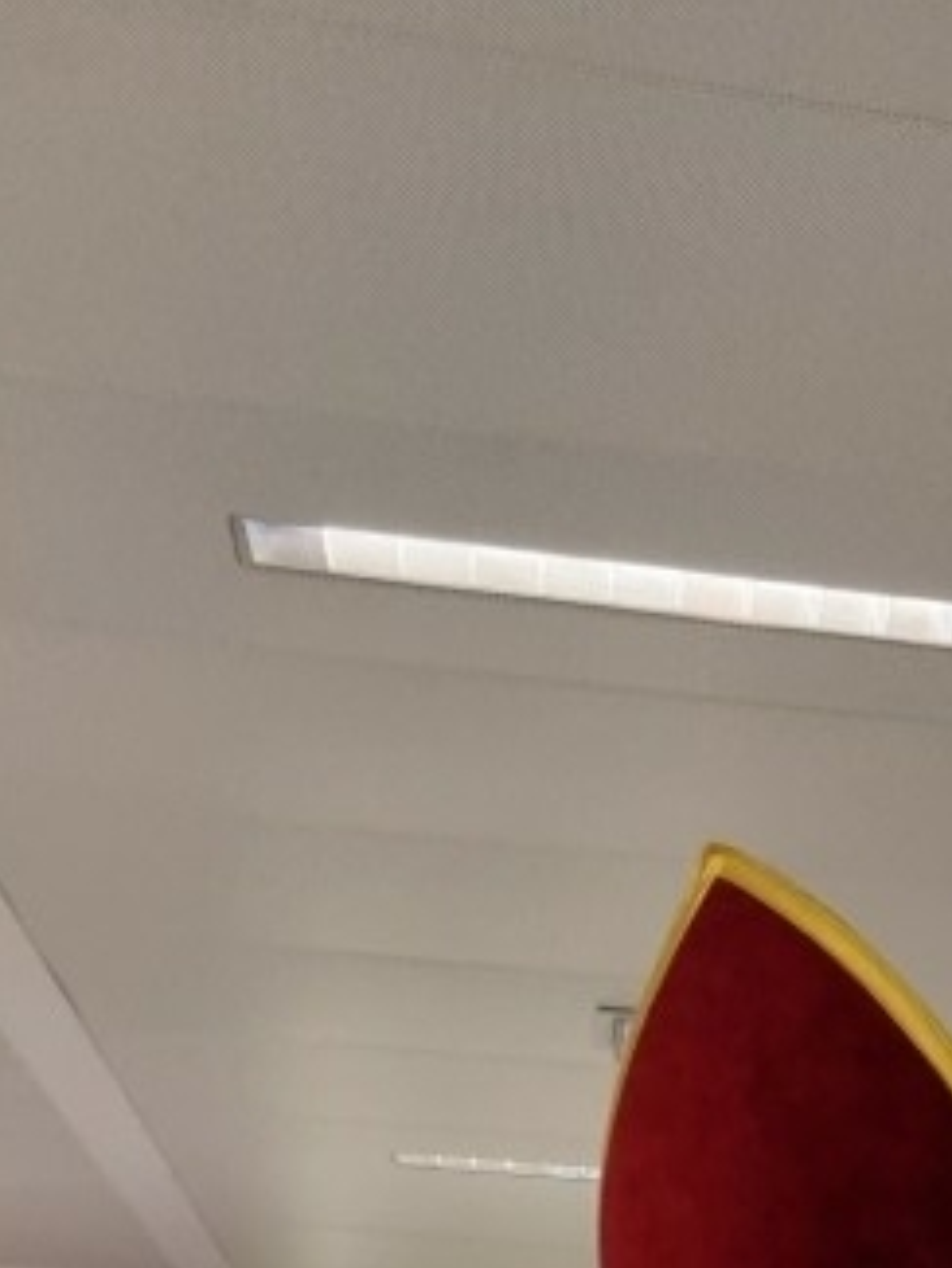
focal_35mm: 82
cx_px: 1327
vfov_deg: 20.2
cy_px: 1955
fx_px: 3005
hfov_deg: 16.7
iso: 200
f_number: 1.8
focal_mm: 5.4
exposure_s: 1/50
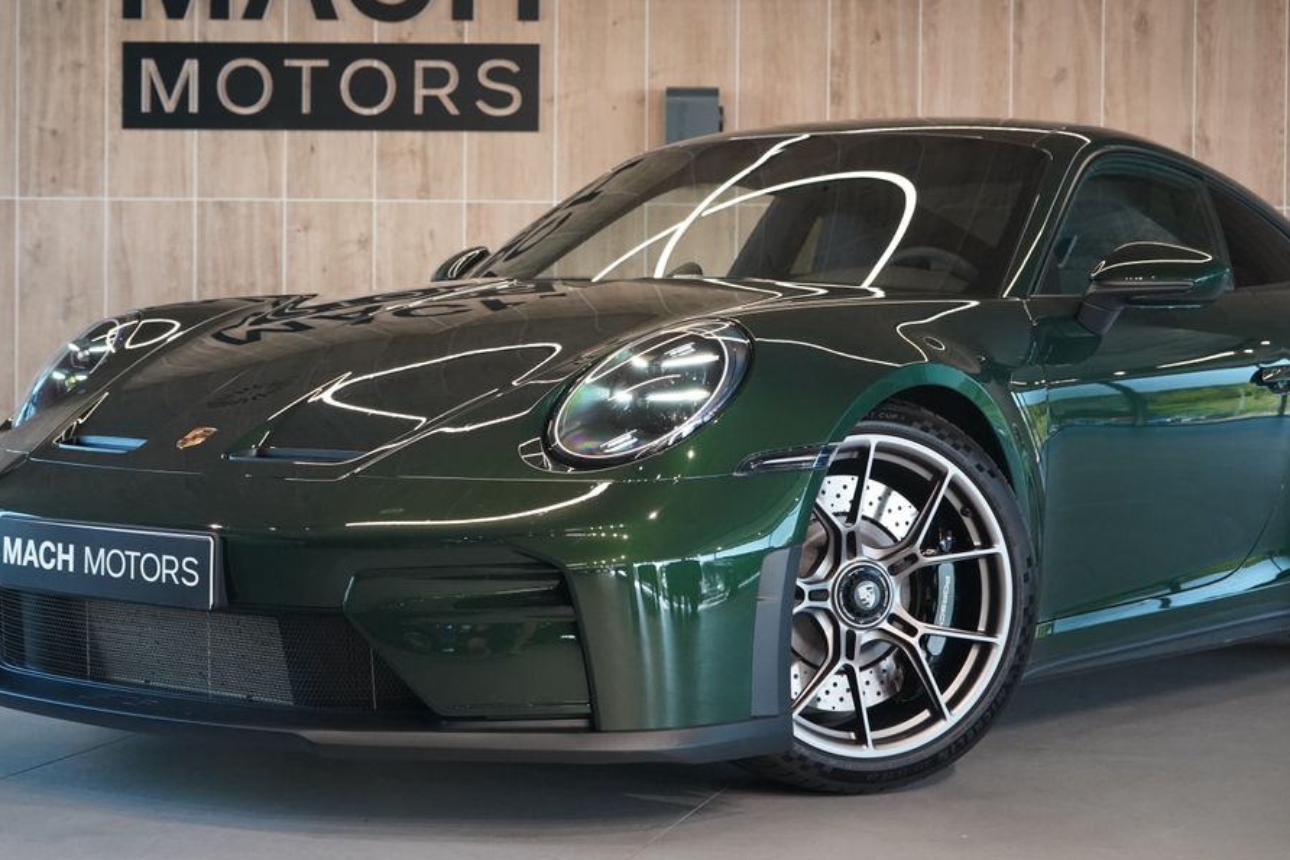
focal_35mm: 70
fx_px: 2509
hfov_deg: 28.8
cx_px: 576
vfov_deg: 19.5
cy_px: 378
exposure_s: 1/160
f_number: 5.6
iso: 4000
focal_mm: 61
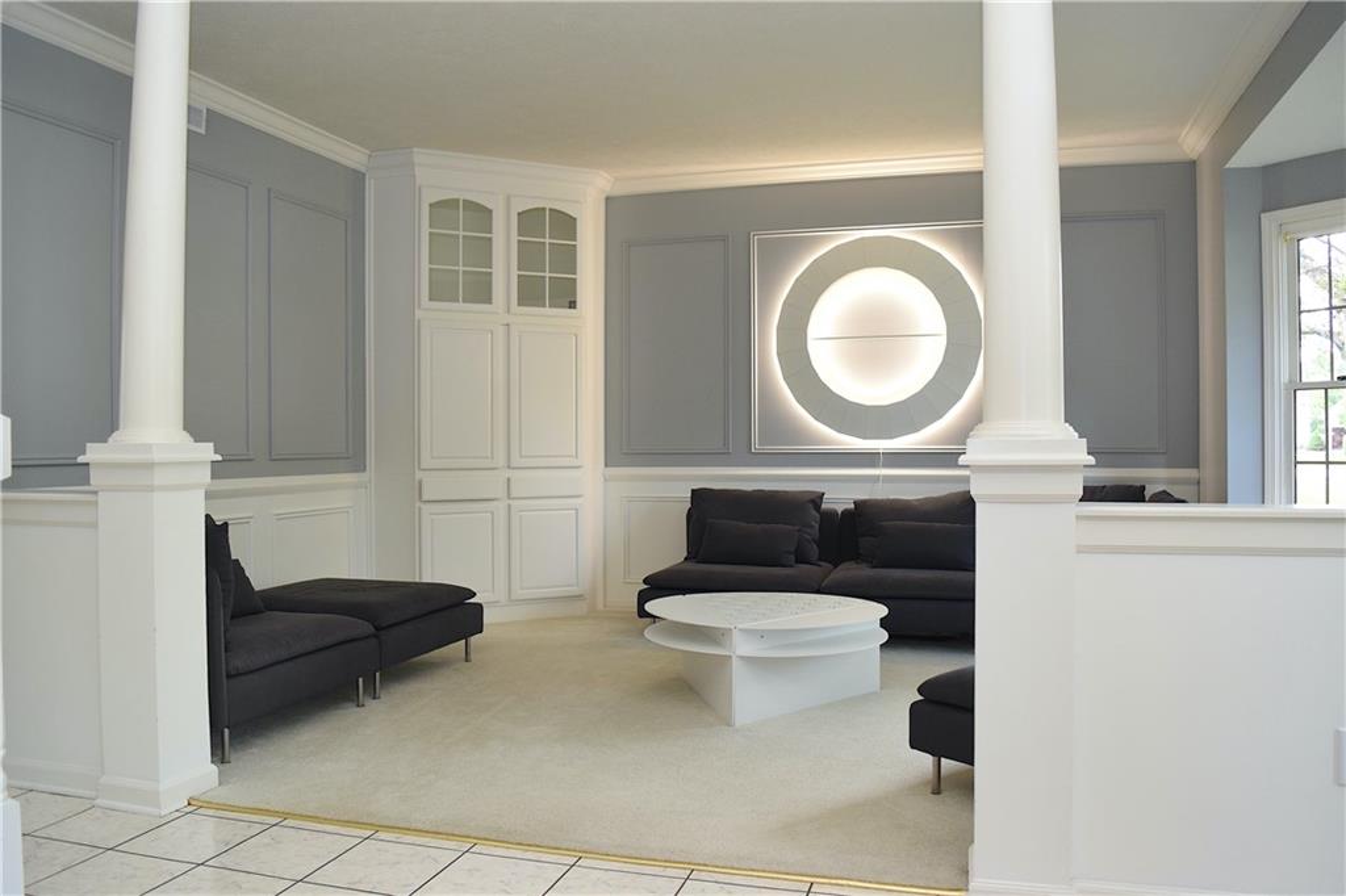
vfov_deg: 47.9
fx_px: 1009
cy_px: 448
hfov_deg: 67.4
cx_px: 673
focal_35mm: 27
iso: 800
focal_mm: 18
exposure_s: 1/100
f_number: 5
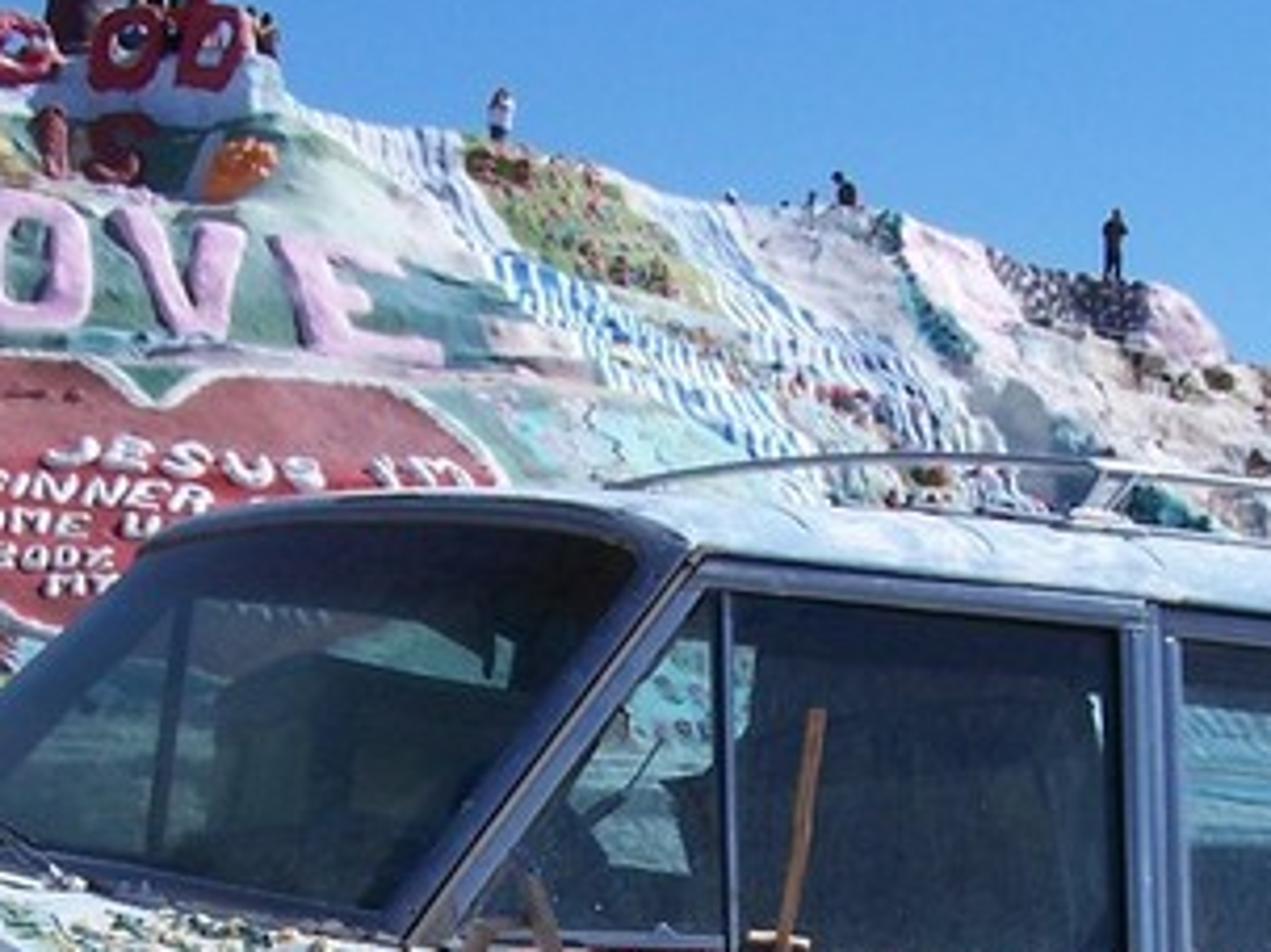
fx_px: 3560
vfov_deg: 14.7
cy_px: 1153
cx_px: 774
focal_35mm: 97
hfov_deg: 20.2
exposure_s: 1/1000
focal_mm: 6.3
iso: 80
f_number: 4
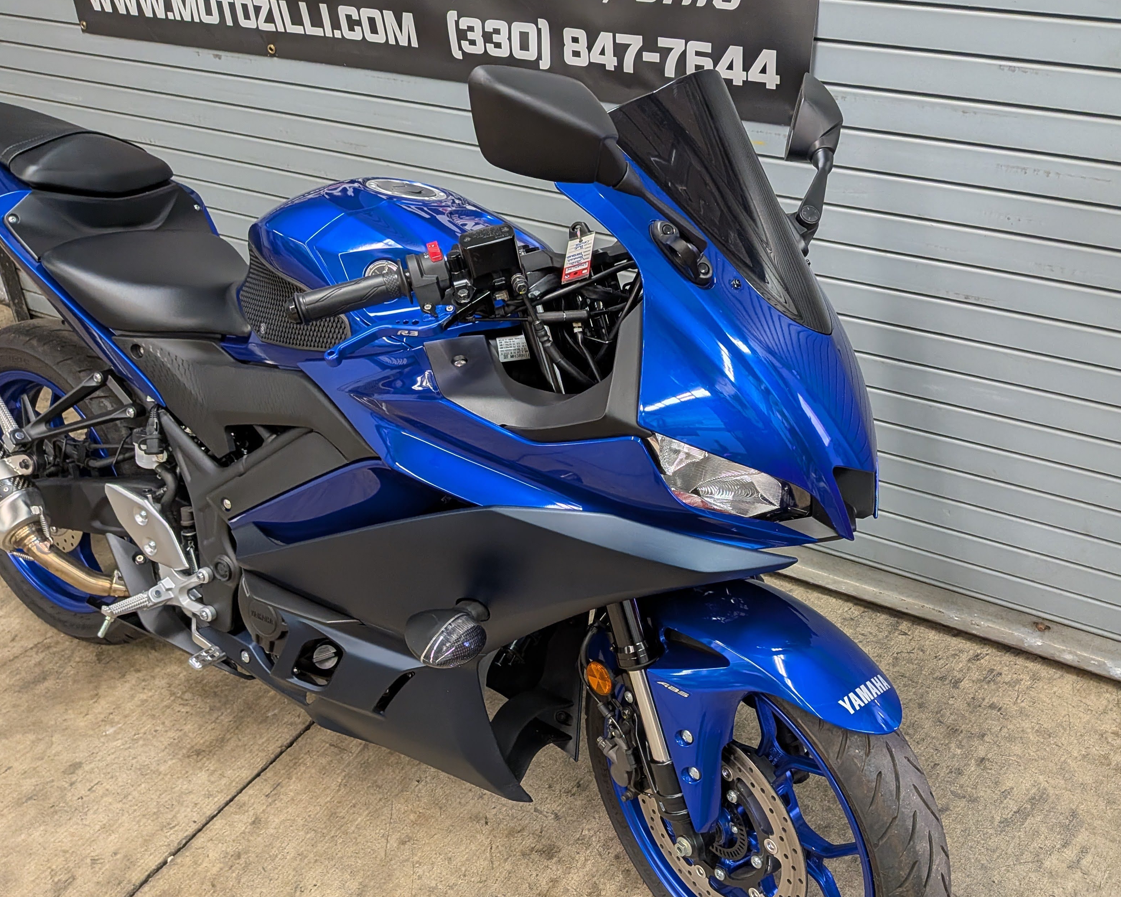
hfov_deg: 58.7
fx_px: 995
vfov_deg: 48.4
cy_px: 493
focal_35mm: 30
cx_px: 595
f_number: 1.7
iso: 29
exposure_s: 1/30
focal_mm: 4.53
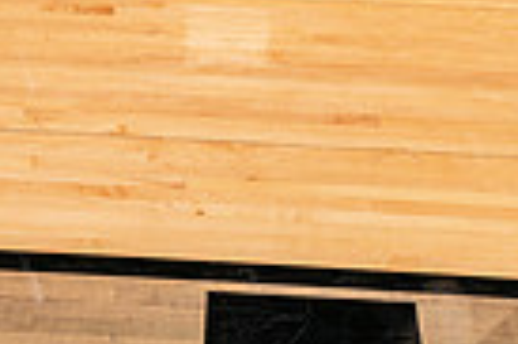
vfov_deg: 10.2
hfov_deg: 17.8
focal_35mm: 115
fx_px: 1653
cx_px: 223
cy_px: -499
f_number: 5.6
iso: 200
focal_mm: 35
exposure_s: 1/250
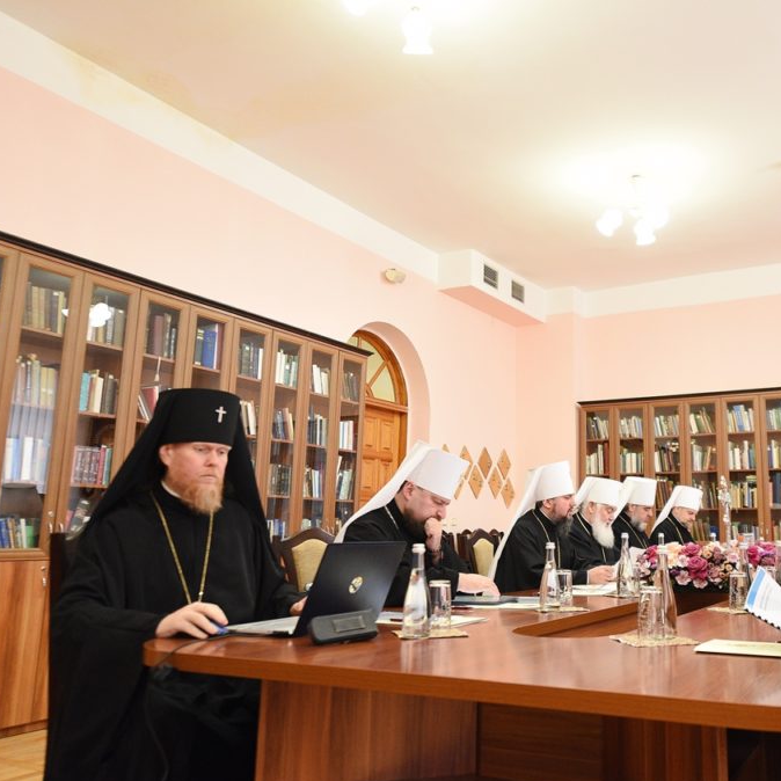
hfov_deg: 50.9
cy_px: 395
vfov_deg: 52.5
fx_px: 791
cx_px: 562
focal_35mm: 31
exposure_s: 1/80
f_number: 2.8
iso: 3200
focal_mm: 24
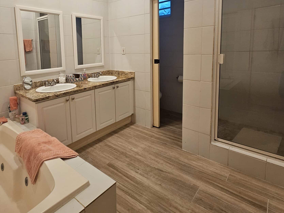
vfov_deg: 64.0
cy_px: 68
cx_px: 109
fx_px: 164
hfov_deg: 80.4
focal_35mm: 20
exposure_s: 1/60
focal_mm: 2.2
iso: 125
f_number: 2.2
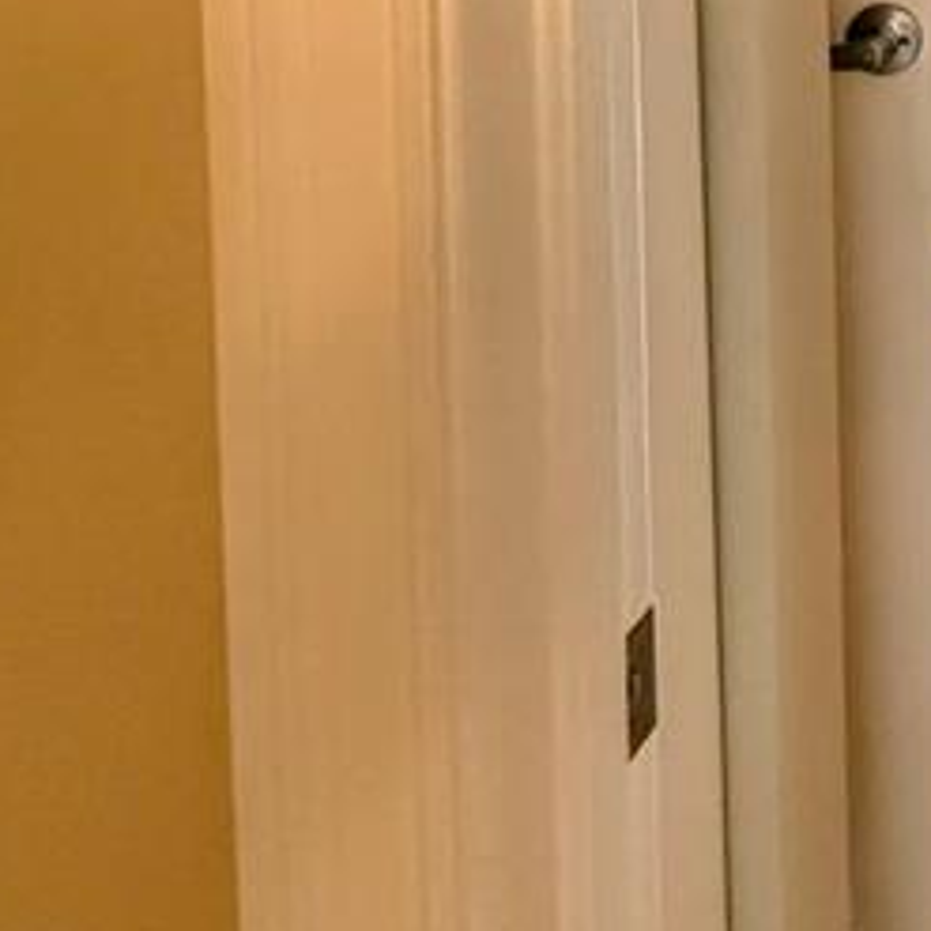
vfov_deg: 23.6
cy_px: -411
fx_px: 1826
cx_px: 1655
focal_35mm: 60
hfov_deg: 20.6
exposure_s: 1/60
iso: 640
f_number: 2.2
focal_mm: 2.22
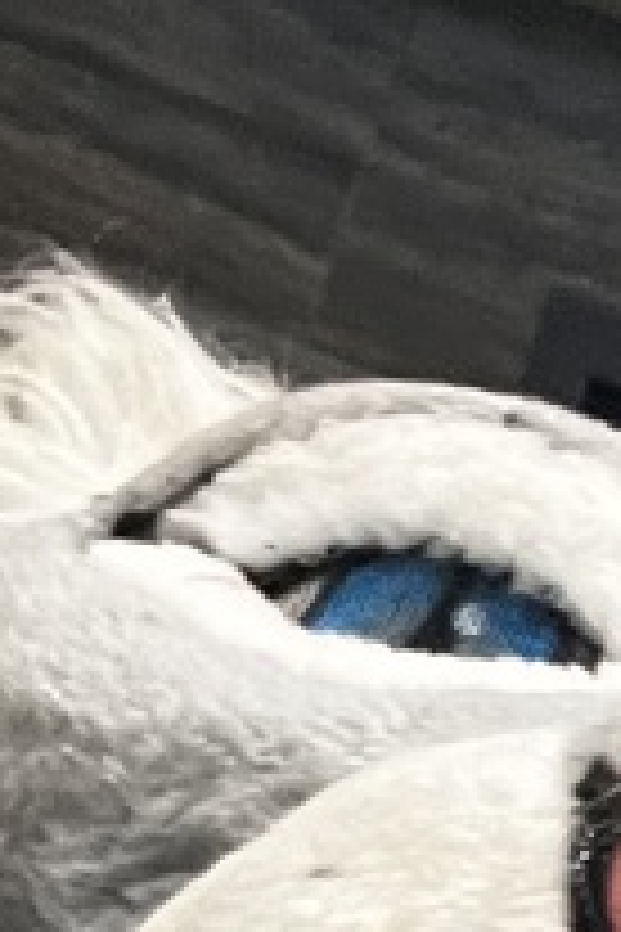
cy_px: 2193
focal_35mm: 154
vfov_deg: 11.3
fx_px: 3984
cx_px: 904
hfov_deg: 8.7
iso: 250
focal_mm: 2.71
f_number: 2.2
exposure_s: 1/40
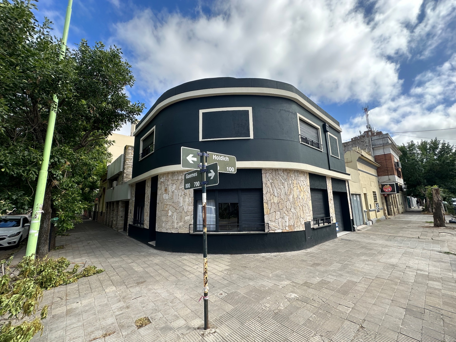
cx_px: 228
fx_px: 184
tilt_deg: +9.9
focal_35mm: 14
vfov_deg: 85.7
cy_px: 171
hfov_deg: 102.1
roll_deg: +0.5
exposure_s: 1/759
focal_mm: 2.22
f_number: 2.2
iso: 40
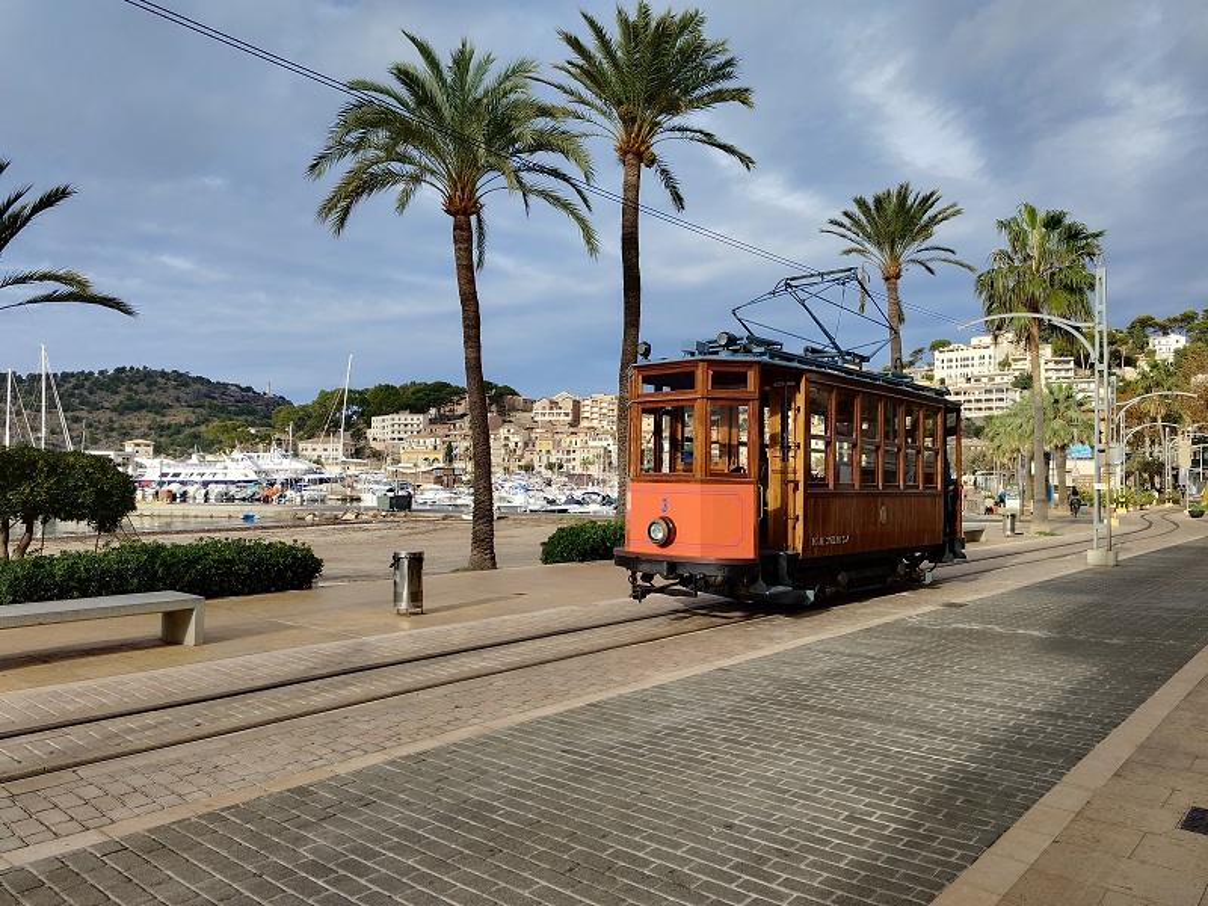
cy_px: 453
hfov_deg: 67.3
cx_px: 604
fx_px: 907
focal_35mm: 26
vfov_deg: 53.1
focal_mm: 6.24
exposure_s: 1/679
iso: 100
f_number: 1.9
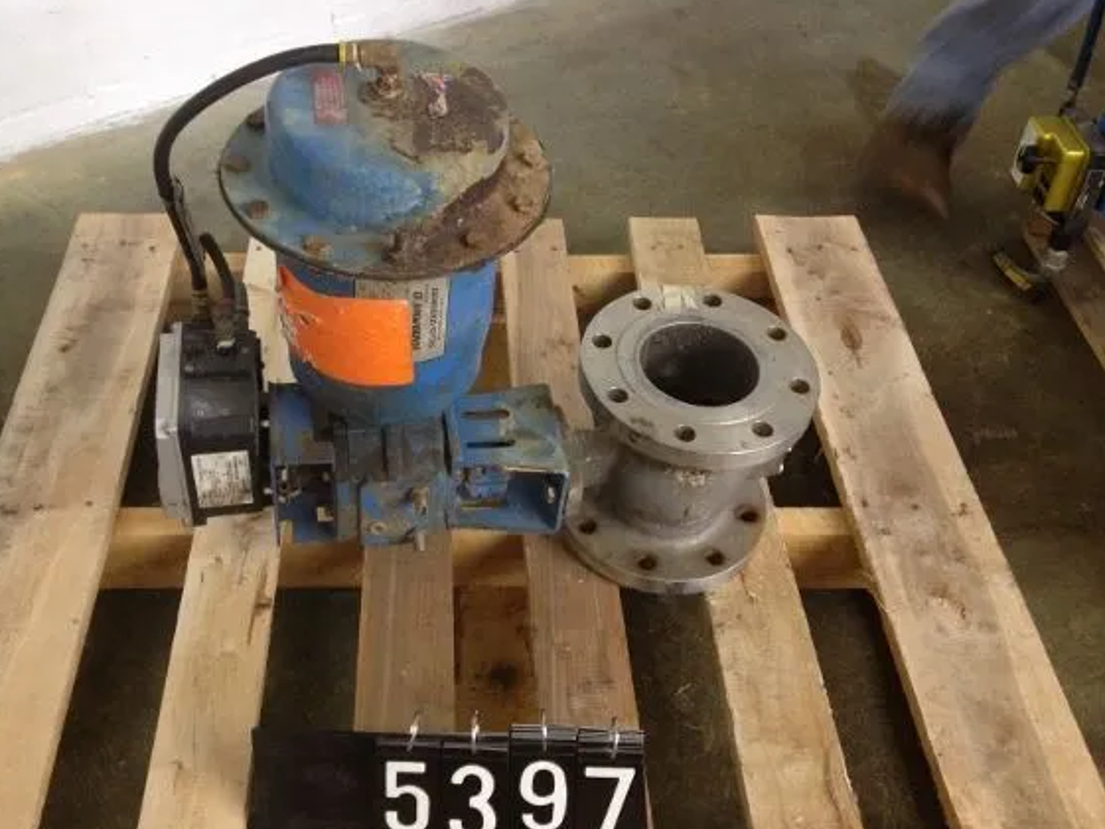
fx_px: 1277
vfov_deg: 36.0
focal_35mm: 40
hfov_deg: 46.7
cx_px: 476
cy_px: 424
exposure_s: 1/20
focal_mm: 4.28
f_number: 2.4
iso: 250
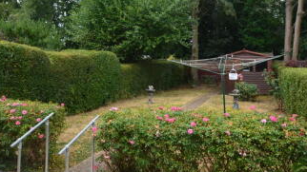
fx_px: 260
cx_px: 164
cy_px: 54
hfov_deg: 61.0
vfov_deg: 36.2
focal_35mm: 32
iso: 400
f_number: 10
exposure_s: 1/200
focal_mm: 10
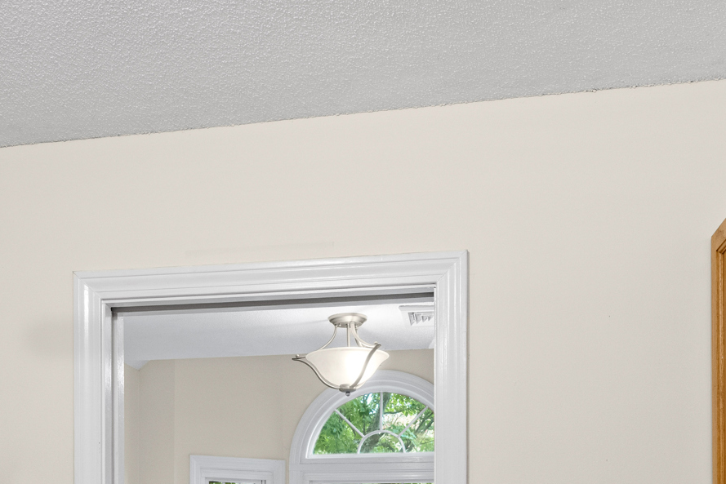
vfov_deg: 26.4
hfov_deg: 42.1
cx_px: 269
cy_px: 552
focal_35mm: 46
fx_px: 936
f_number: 9
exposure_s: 1/1.25
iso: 400
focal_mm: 16.5
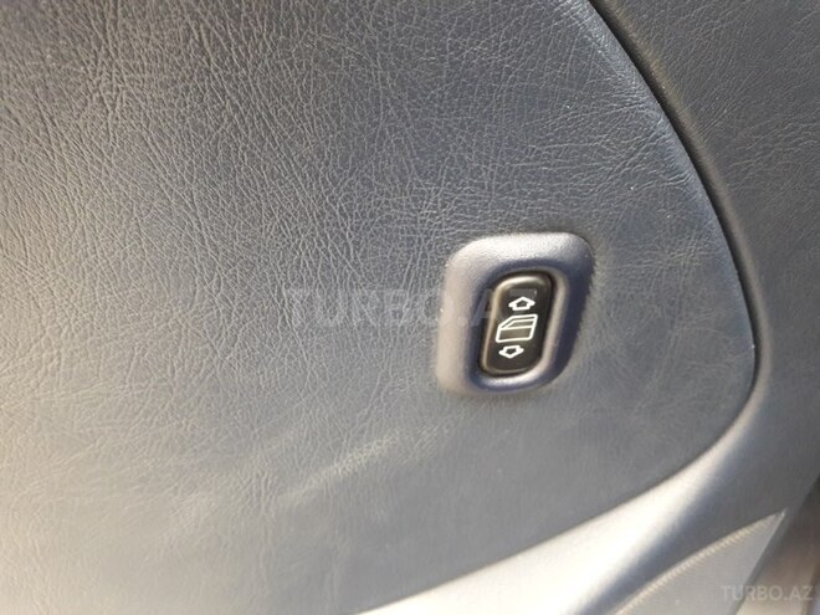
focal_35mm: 28
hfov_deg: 63.4
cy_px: 308
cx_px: 410
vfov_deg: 49.7
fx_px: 663
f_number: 1.9
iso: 160
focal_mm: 3.7
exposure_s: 1/25
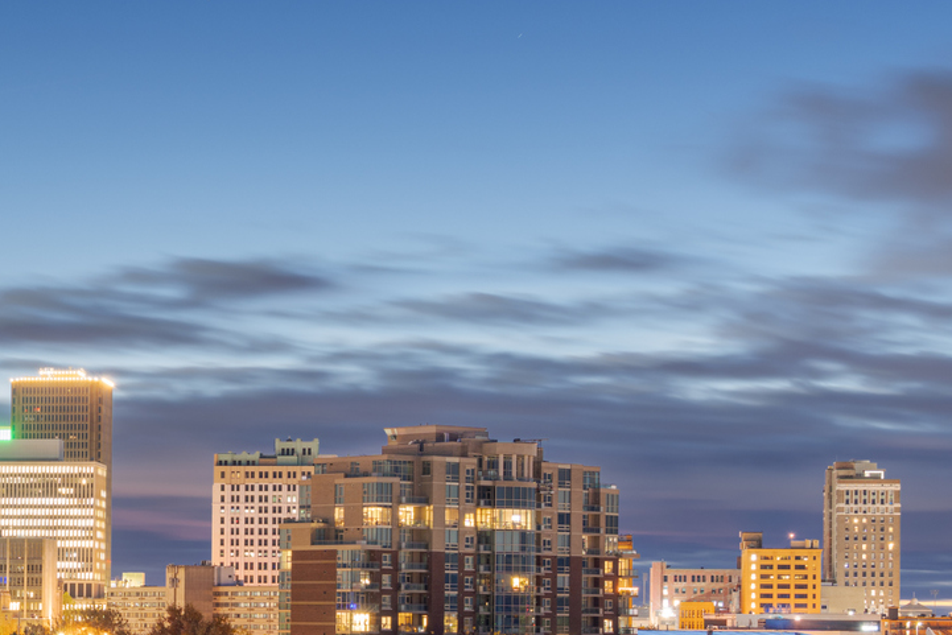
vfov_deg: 13.5
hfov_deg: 19.5
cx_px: -98
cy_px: 594
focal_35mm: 100
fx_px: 2645
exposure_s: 75
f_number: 6.3
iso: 100
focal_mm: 34
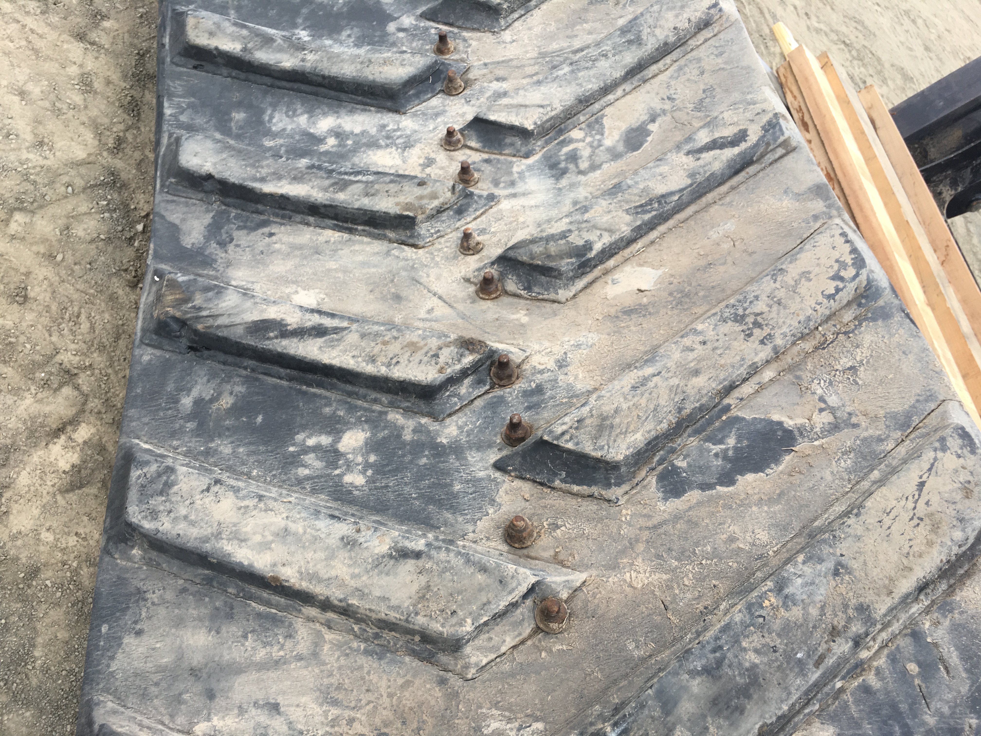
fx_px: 822
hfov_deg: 61.7
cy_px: 368
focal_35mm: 29
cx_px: 490
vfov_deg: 48.2
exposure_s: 1/120
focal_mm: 4.15
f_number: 2.2
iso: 32
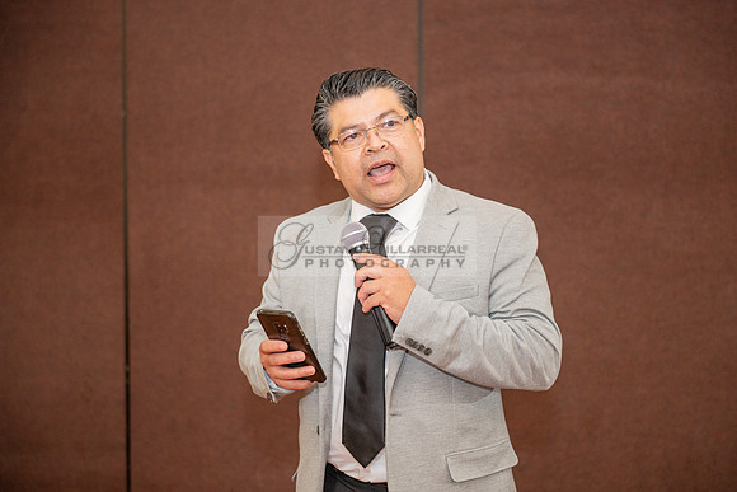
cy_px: 246
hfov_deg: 28.8
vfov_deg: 19.5
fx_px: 1433
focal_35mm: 70
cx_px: 368
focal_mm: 70
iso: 800
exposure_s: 1/125
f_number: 3.5
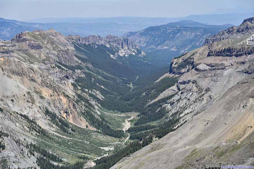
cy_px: 84
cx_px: 127
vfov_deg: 20.3
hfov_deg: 30.1
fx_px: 473
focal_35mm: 67
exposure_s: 1/640
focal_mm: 67
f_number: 5.6
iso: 64
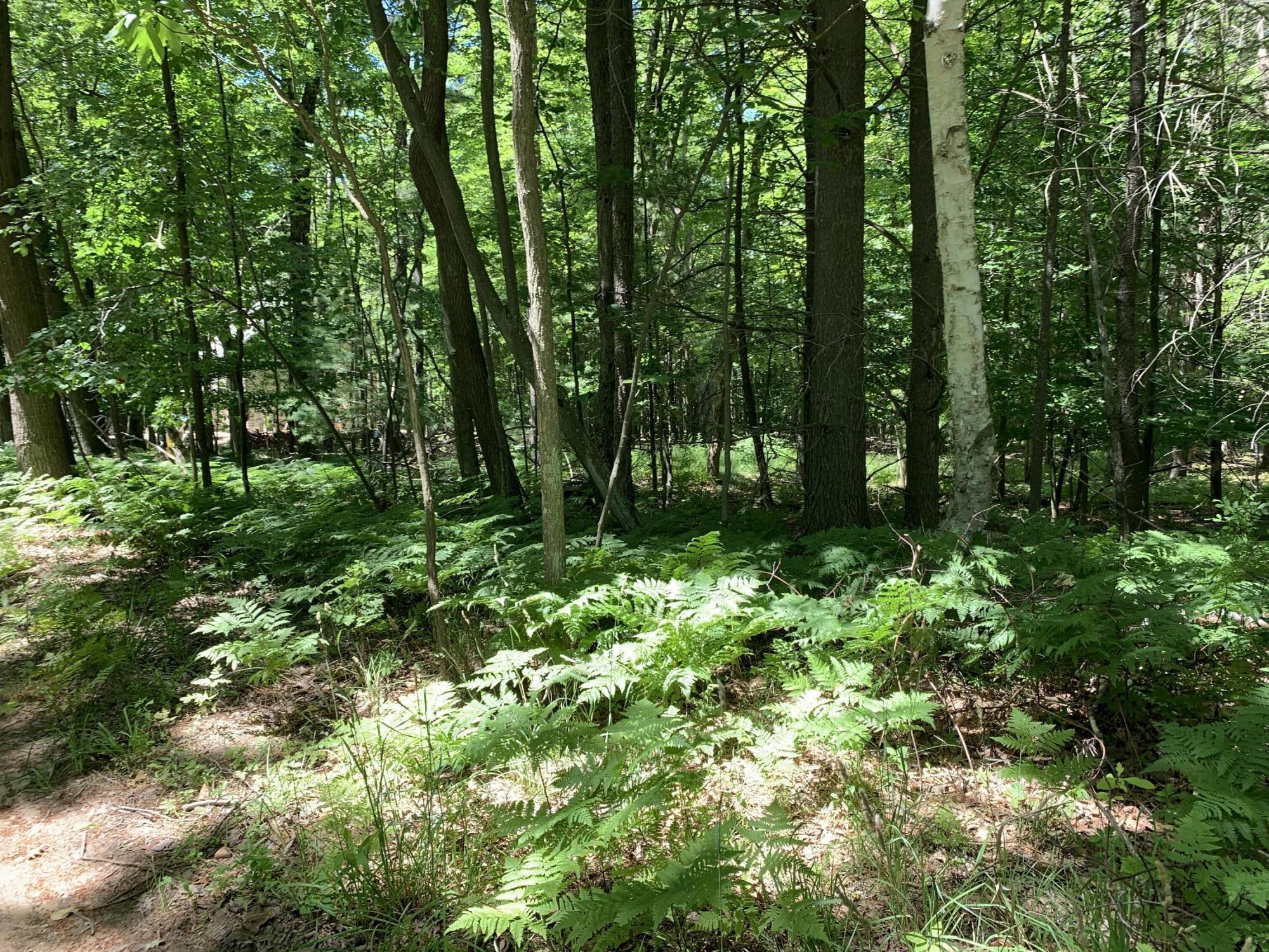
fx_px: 953
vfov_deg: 53.1
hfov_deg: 67.3
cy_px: 476
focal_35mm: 26
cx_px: 634
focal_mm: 4.25
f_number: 1.8
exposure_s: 1/129
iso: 25
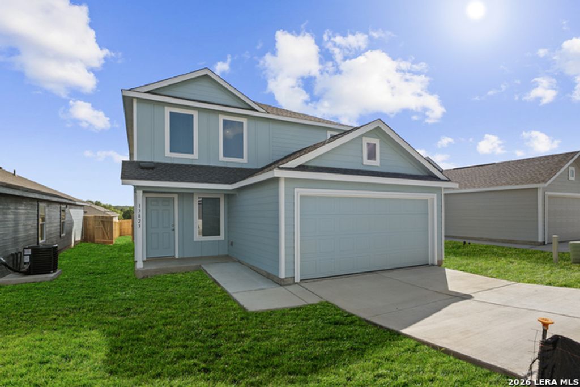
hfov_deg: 92.3
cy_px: 194
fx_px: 279
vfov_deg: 69.5
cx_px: 290
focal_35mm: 17
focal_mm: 17.3
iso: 400
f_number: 10
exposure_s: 1/320
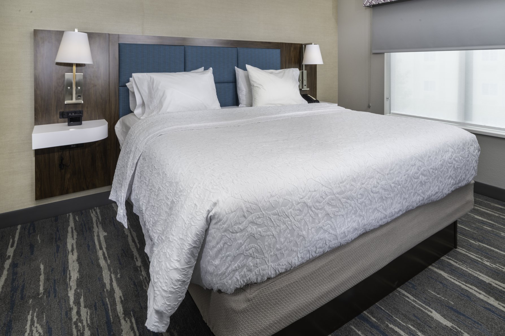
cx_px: 252
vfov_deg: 64.6
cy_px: 168
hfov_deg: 86.9
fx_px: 267
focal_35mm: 19
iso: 100
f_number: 16
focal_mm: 19
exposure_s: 1/15
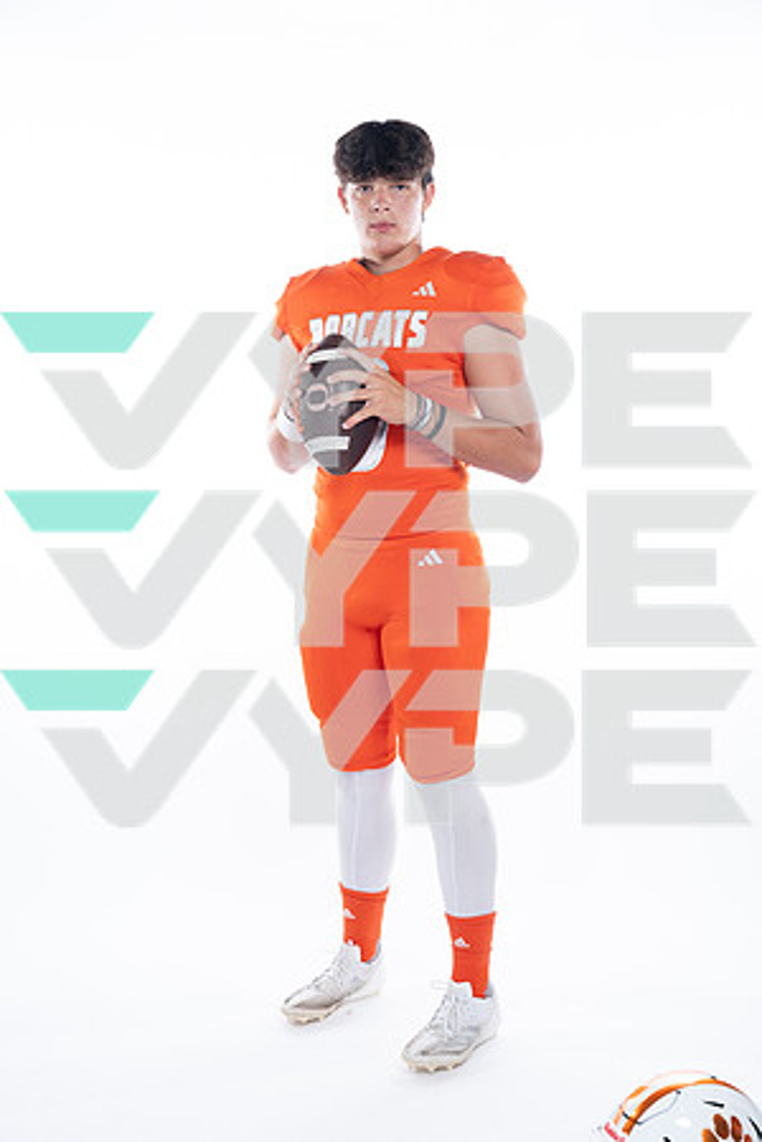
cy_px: 571
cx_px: 381
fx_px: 1556
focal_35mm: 49
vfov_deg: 40.3
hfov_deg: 27.5
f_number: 5.6
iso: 400
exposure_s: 1/250
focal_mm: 49
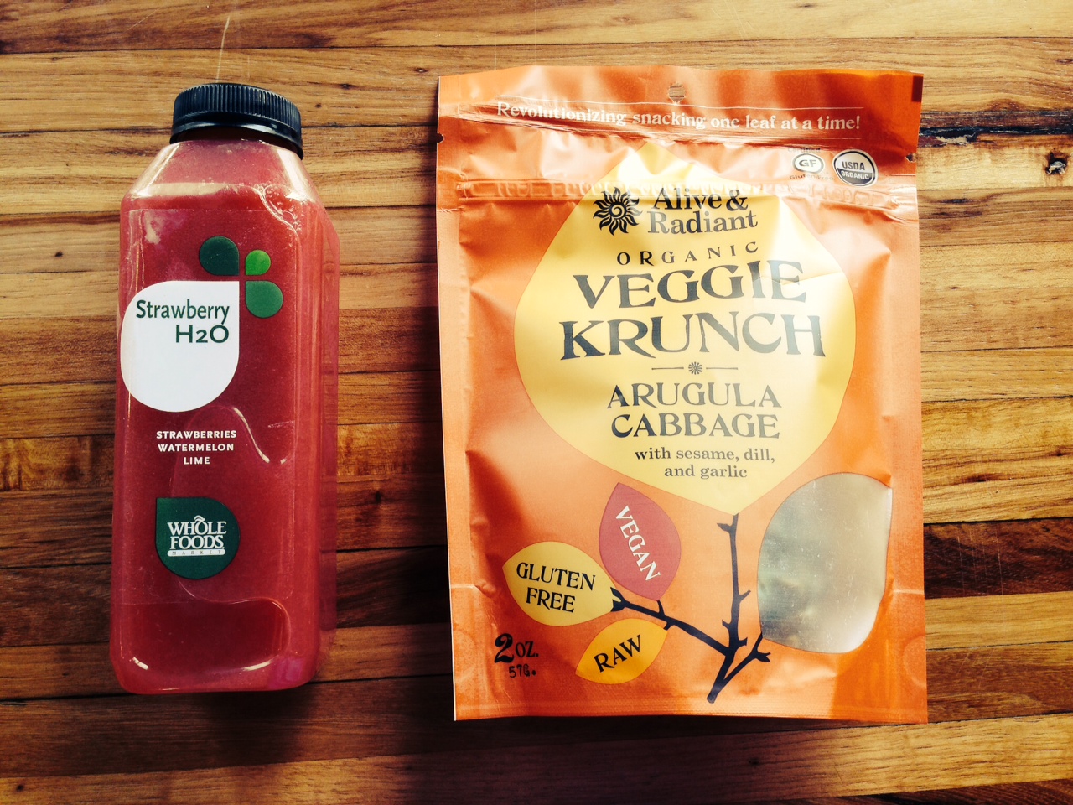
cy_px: 402
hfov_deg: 55.4
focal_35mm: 33
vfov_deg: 42.9
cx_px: 536
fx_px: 1023
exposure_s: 1/120
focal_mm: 4.12
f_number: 2.4
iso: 64
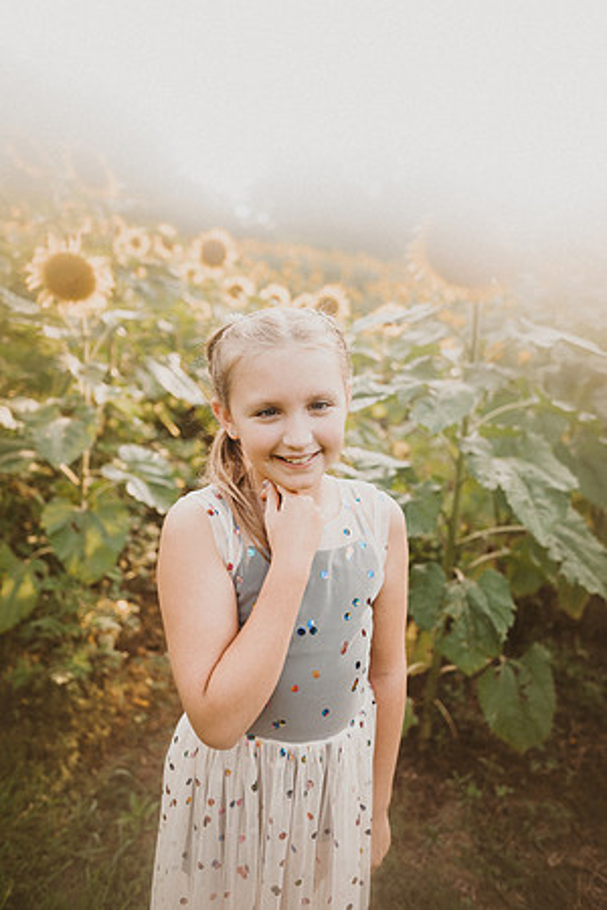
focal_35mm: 24
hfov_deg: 53.1
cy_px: 455
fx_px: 607
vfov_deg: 73.7
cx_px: 304
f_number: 2.2
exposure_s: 1/320
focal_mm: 24
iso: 125
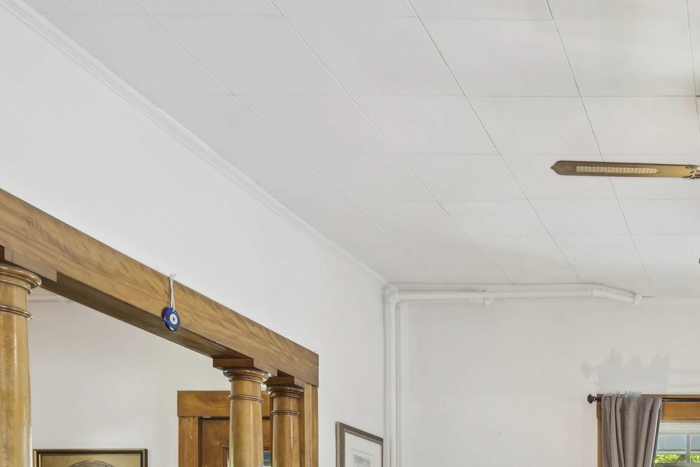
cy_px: 596
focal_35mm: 42
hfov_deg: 39.3
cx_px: 744
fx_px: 817
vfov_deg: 27.1
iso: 100
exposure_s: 1
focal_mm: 16
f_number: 8
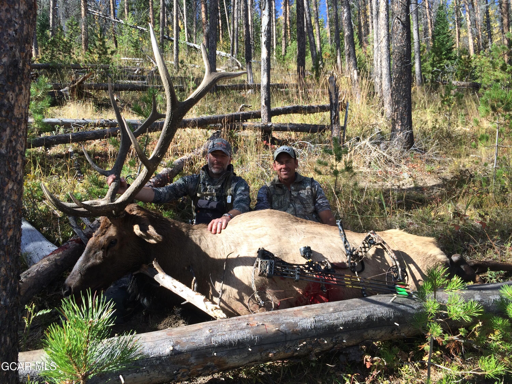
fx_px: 429
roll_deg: -0.5
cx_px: 256
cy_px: 192
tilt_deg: +4.0
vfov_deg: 48.2
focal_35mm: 29
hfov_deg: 61.7
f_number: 2.2
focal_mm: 4.15
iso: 32
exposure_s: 1/507
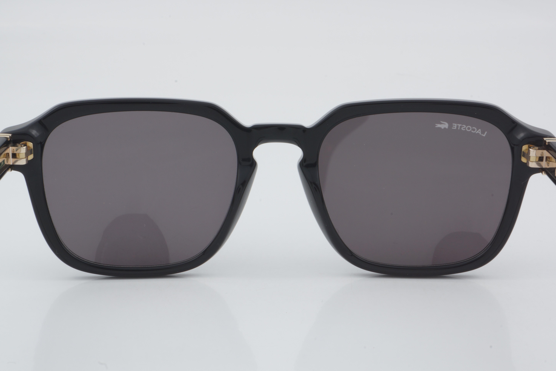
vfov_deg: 16.6
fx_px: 1274
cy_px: 186
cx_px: 278
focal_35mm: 82
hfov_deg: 24.6
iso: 100
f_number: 32
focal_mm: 55
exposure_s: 1/3
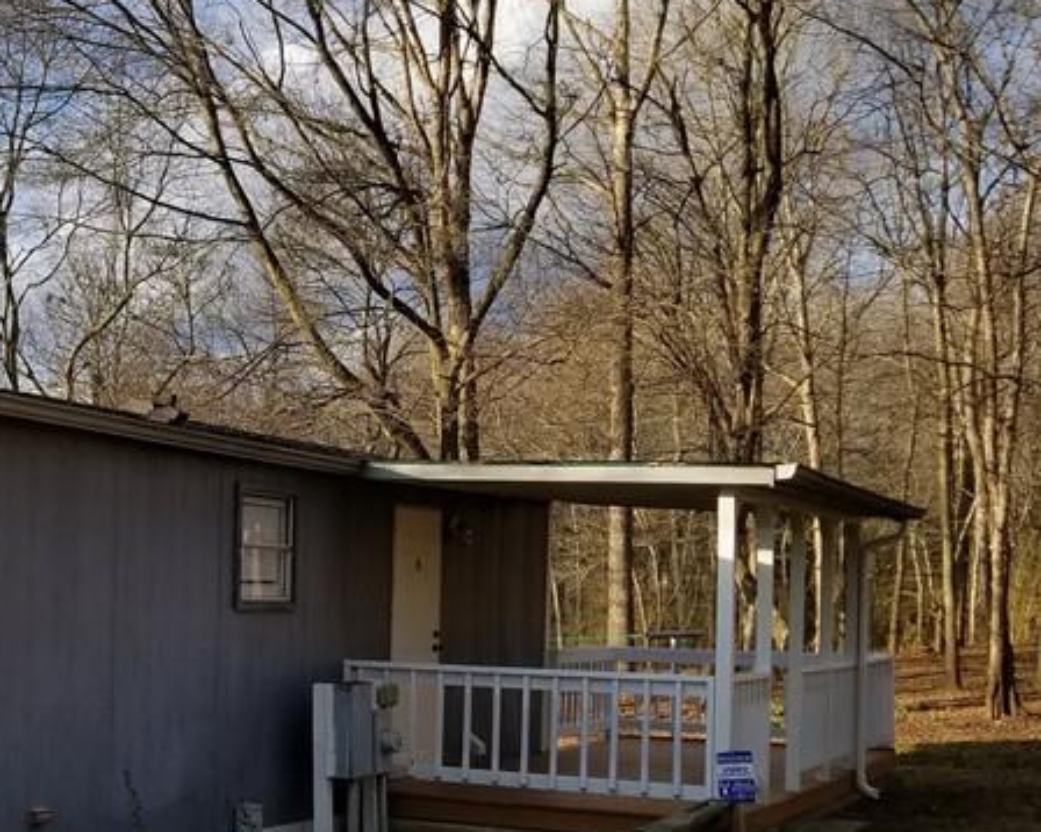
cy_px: 639
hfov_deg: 30.3
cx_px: 2
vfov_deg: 25.8
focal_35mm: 58
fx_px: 1786
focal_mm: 4.25
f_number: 1.7
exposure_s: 1/1520
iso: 50
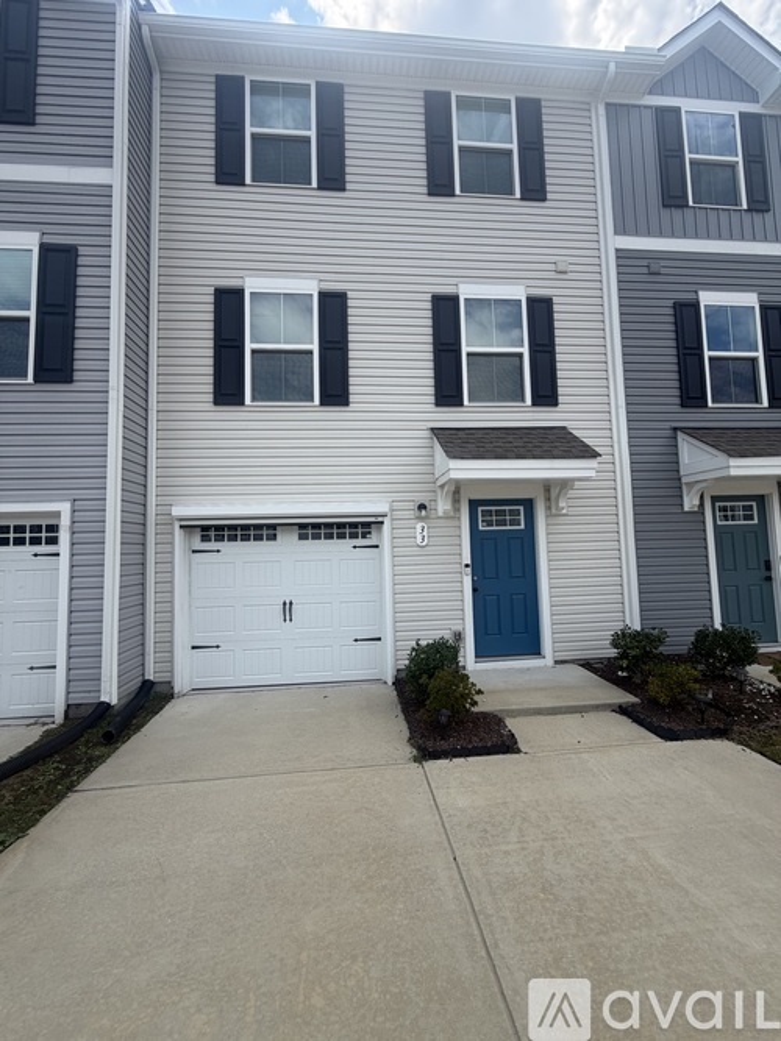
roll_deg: +1.2
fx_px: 421
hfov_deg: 85.7
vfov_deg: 102.1
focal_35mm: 14
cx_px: 390
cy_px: 520
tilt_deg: +3.9
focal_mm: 2.22
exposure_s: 1/770
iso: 25
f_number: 2.2
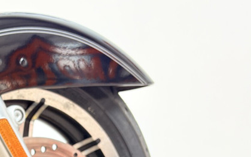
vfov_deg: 17.4
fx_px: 479
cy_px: 207
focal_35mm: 70
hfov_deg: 26.4
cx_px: -44
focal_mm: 5.96
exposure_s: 1/60
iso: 64
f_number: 1.6
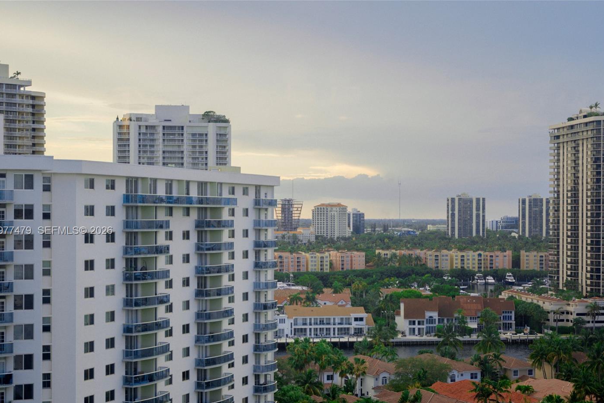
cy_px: 231
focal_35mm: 69
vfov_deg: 19.7
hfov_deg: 29.2
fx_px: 1157
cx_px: 325
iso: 800
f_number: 5.6
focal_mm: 60
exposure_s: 1/160
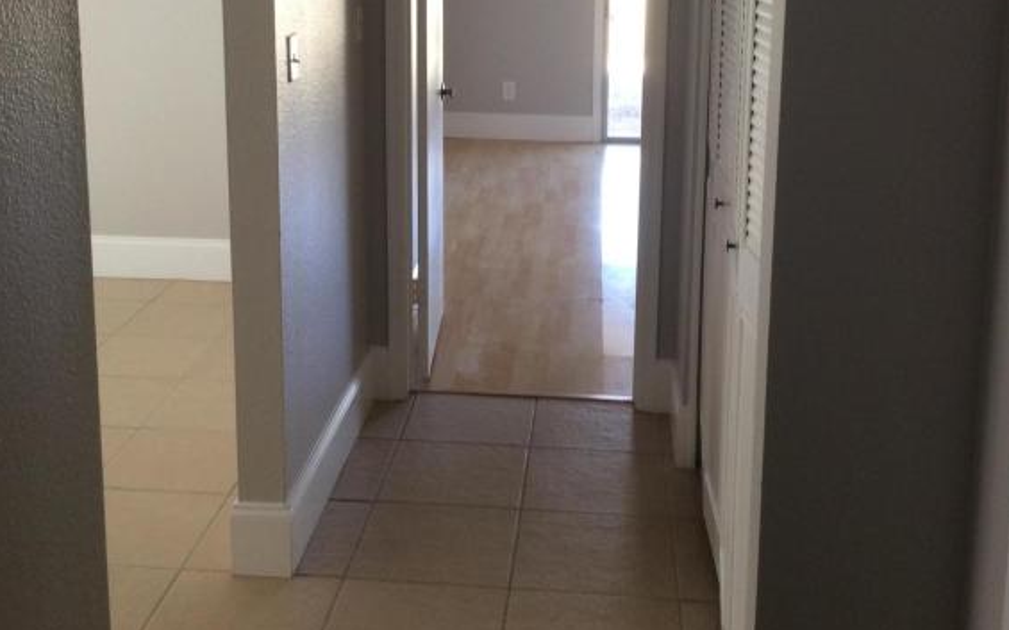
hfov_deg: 43.5
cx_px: 504
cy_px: 125
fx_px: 1265
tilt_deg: -10.6
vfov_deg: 27.4
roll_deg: -0.2
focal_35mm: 46
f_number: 2.4
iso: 40
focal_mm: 3.3
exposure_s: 1/24
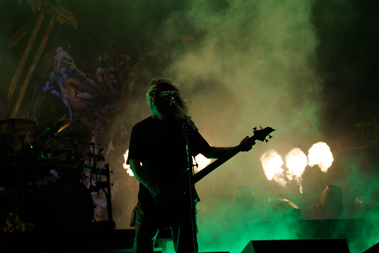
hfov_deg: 24.8
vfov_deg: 16.7
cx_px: 190
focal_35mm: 82
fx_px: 863
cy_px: 126
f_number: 4
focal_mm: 82
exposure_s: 1/100
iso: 160
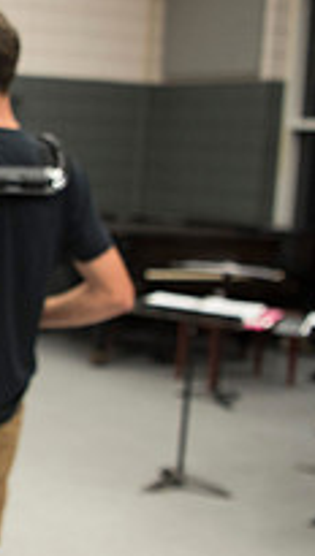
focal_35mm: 71
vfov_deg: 29.7
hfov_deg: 14.5
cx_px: -296
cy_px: 254
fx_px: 1050
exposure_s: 1/160
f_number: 2.8
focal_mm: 24
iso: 1250
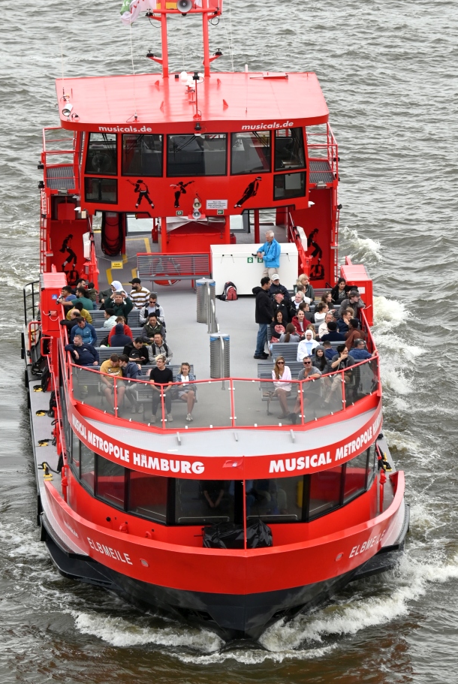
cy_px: 315
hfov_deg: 5.8
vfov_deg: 8.7
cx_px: 217
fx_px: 4490
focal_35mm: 236
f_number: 5.3
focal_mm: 210
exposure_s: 1/1000
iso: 400
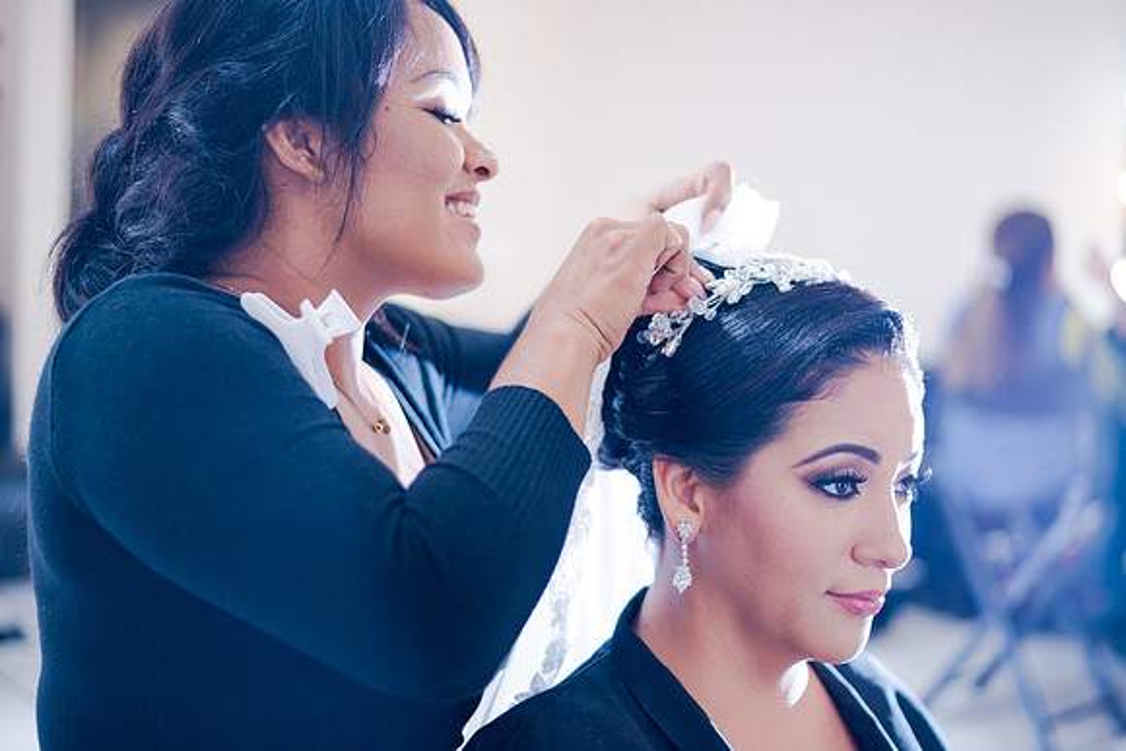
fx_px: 1564
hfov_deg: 39.6
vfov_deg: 27.0
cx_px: 563
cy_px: 376
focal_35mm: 50
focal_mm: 50
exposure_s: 1/125
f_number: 1.8
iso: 640
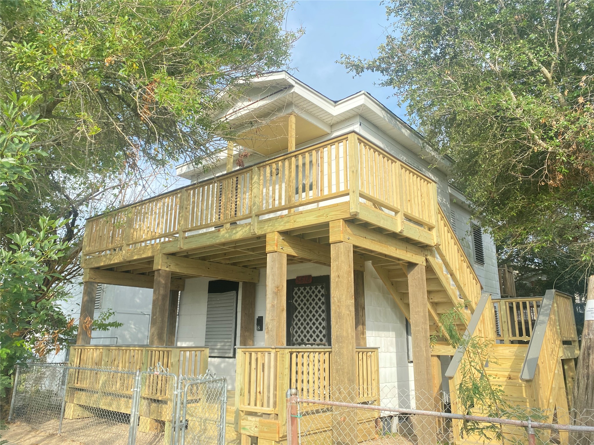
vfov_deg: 53.1
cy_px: 222
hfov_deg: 67.3
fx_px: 446
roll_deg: -0.5
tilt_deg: +14.1
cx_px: 297
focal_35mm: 26
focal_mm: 4.25
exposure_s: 1/1063
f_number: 1.8
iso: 32
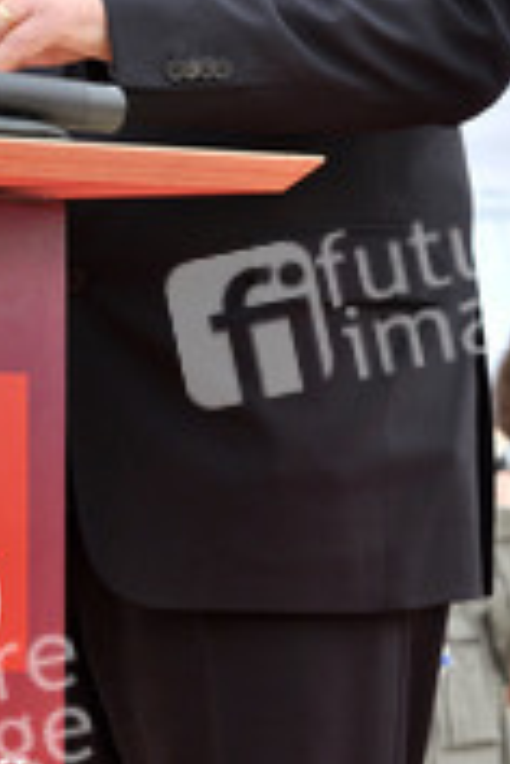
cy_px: 91
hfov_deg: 5.2
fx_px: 5610
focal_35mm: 264
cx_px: -4
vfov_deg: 7.8
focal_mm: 78
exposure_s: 1/160
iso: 400
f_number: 8
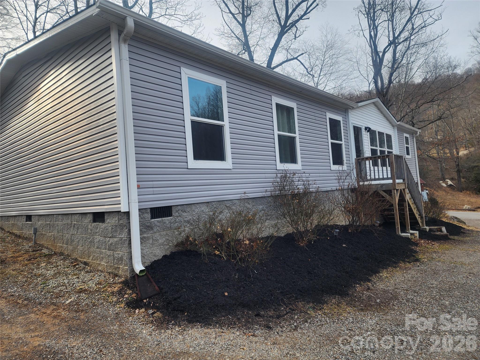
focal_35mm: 23
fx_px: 319
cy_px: 180
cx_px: 240
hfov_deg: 73.9
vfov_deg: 58.9
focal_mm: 6.4
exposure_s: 1/375
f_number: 1.8
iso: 12
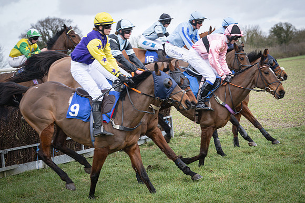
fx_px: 935
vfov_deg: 12.4
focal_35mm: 110
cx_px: 160
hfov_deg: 18.5
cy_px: 97
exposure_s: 1/1000
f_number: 4
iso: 400
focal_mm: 70
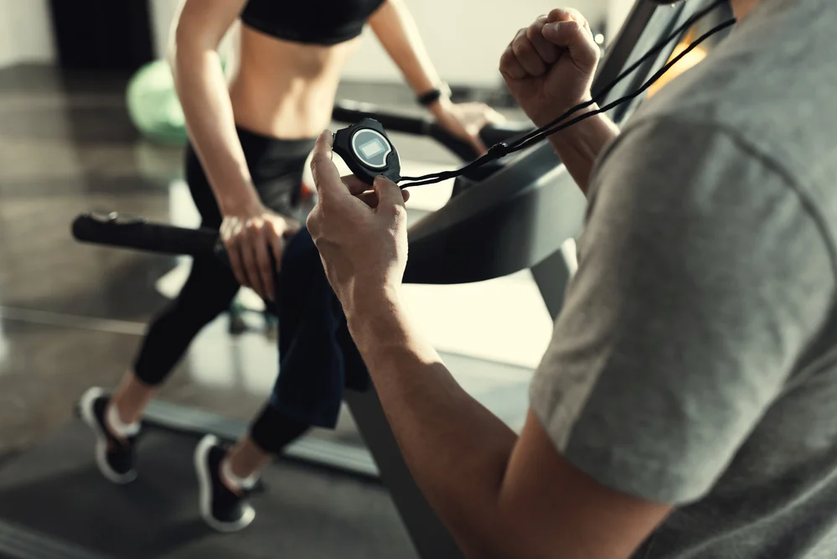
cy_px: 280
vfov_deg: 37.9
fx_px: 814
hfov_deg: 54.4
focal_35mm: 35
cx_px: 418
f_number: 2.2
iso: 50
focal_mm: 35
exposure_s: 1/200
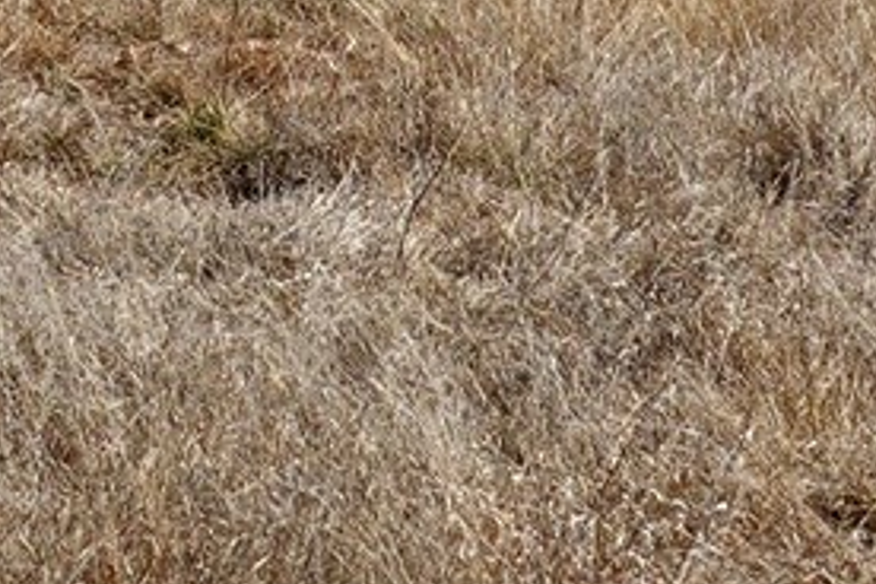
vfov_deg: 6.8
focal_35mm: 189
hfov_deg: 10.7
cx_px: -165
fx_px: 4599
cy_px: -978
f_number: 4
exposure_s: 1/800
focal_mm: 8.8
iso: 100
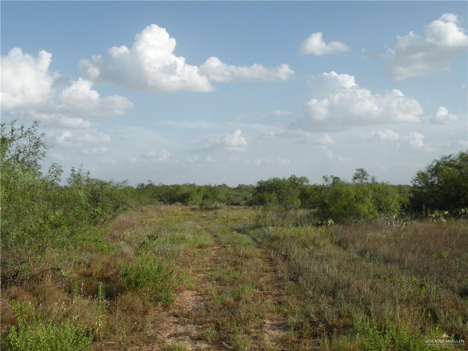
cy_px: 176
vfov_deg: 34.3
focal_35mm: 42
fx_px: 568
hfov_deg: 44.8
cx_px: 234
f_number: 6.3
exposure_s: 1/240
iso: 64
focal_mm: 7.4
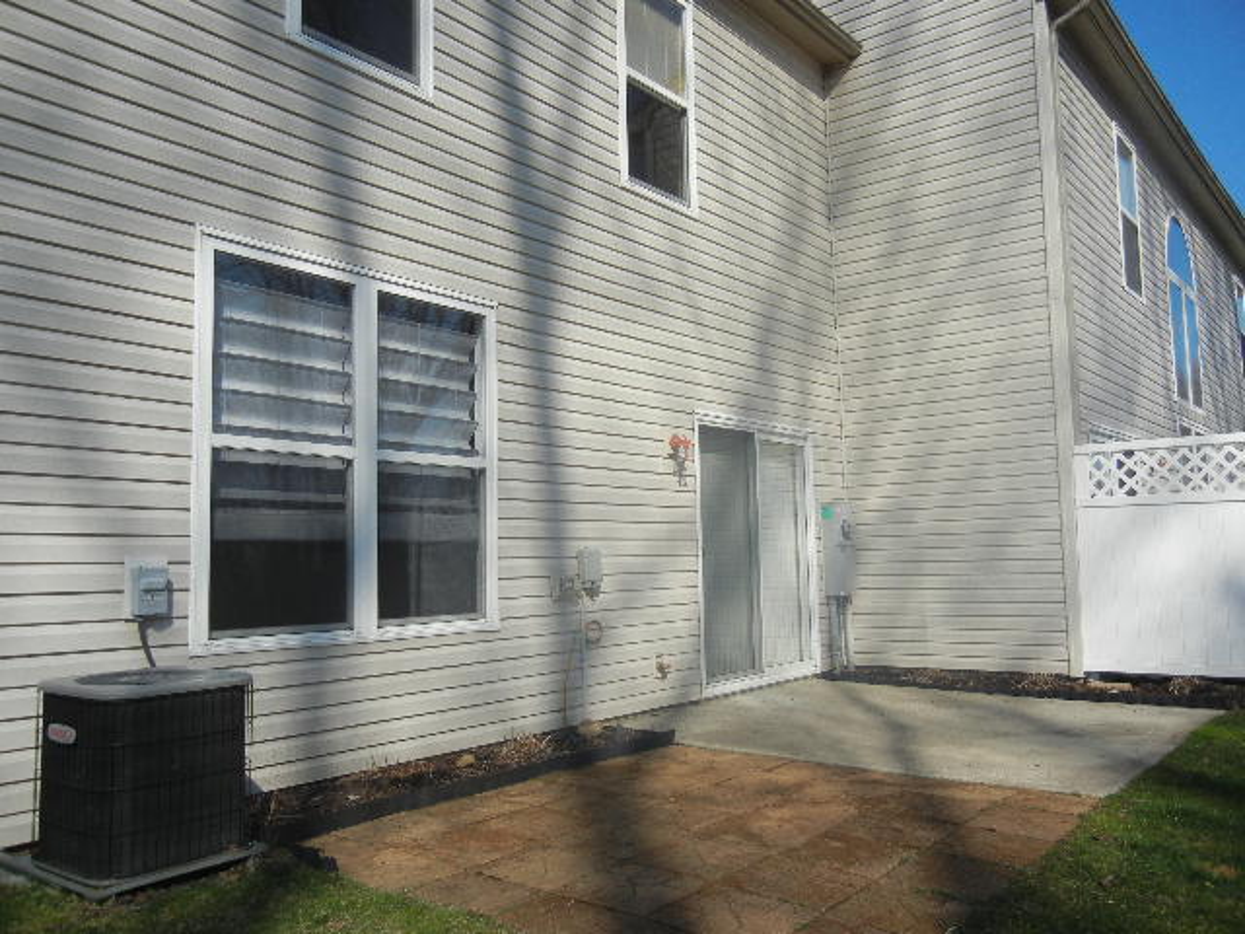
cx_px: 622
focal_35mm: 30
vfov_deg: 46.8
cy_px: 467
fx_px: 1079
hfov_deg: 60.0
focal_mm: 5.4
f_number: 7
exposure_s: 1/584
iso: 160
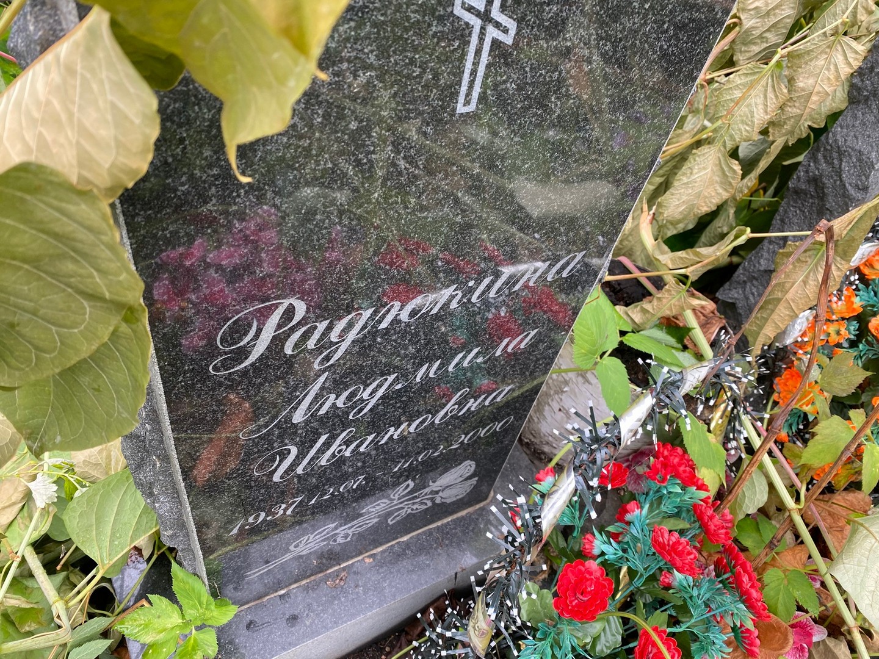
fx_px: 660
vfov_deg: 53.1
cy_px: 330
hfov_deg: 67.3
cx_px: 440
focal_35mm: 26
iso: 40
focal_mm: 4.25
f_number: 1.8
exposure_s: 1/122
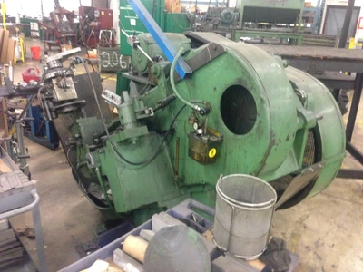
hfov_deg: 55.4
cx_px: 182
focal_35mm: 33
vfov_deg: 42.9
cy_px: 136
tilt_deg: -22.1
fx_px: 346
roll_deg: -3.8
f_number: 2.4
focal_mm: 4.12
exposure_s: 1/15
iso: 500
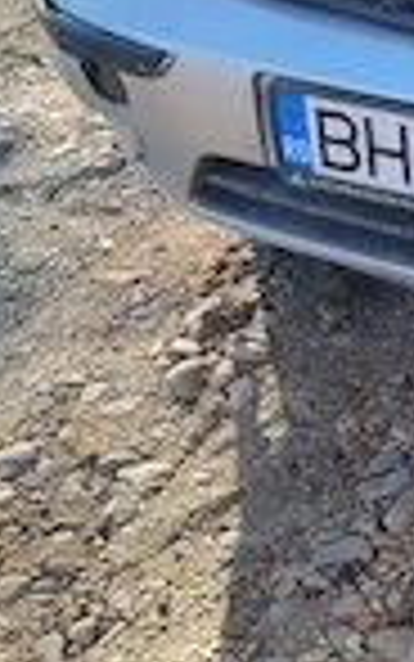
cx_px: 644
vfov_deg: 29.8
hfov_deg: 16.9
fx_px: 1244
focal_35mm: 69
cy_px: 347
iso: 100
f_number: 1.75
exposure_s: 1/476
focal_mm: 5.25
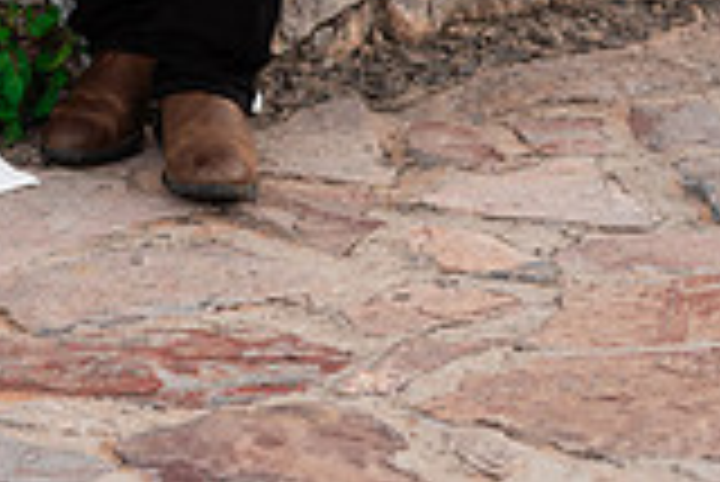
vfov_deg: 6.2
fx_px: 4344
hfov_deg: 9.4
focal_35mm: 217
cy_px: -385
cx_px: -86
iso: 125
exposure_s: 1/125
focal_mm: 60
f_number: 5.6
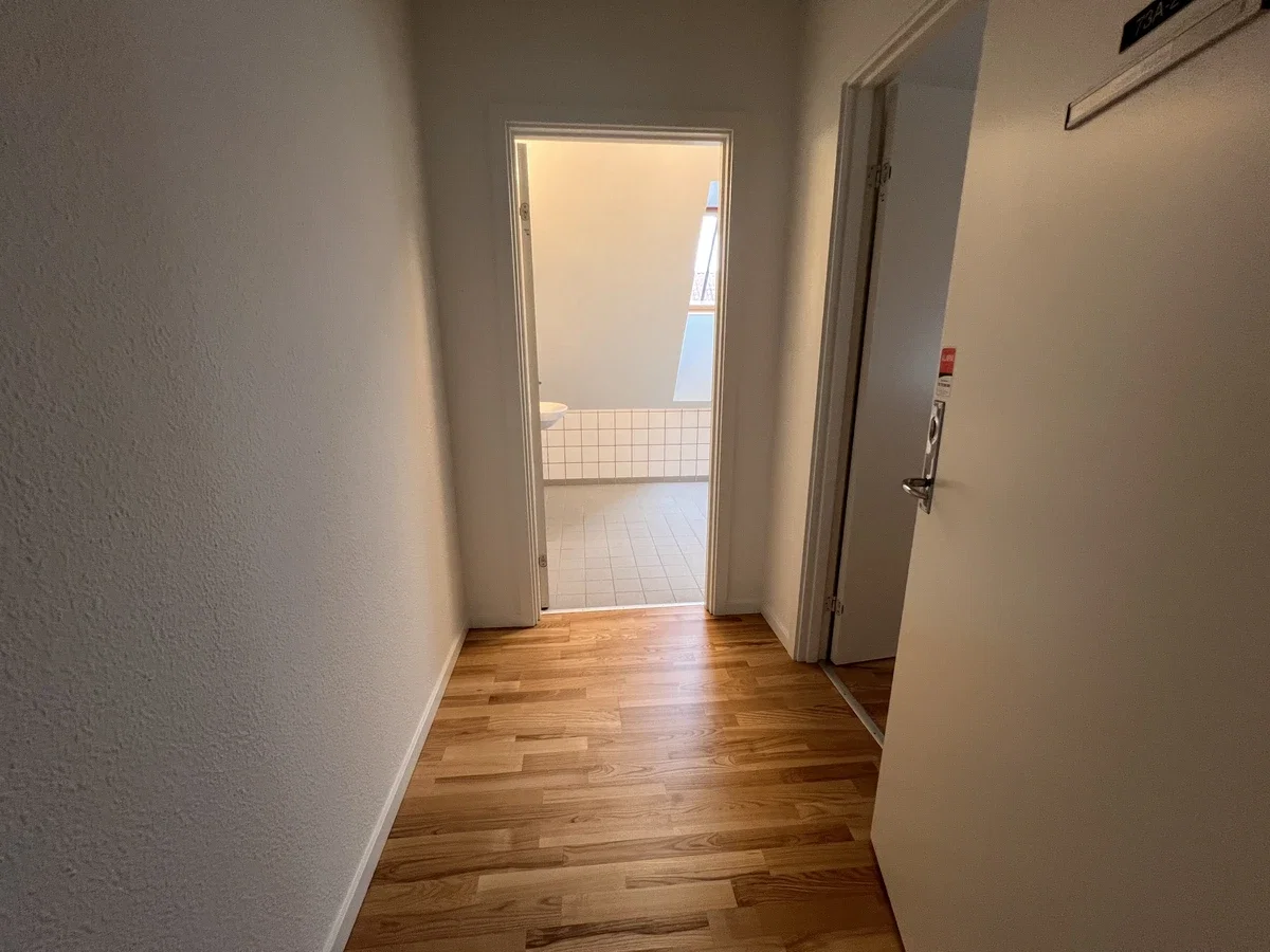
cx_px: 635
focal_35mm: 13
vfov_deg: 89.9
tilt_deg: -14.1
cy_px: 476
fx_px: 477
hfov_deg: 106.2
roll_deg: +0.0
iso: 200
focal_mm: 1.57
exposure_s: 1/50
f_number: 1.8
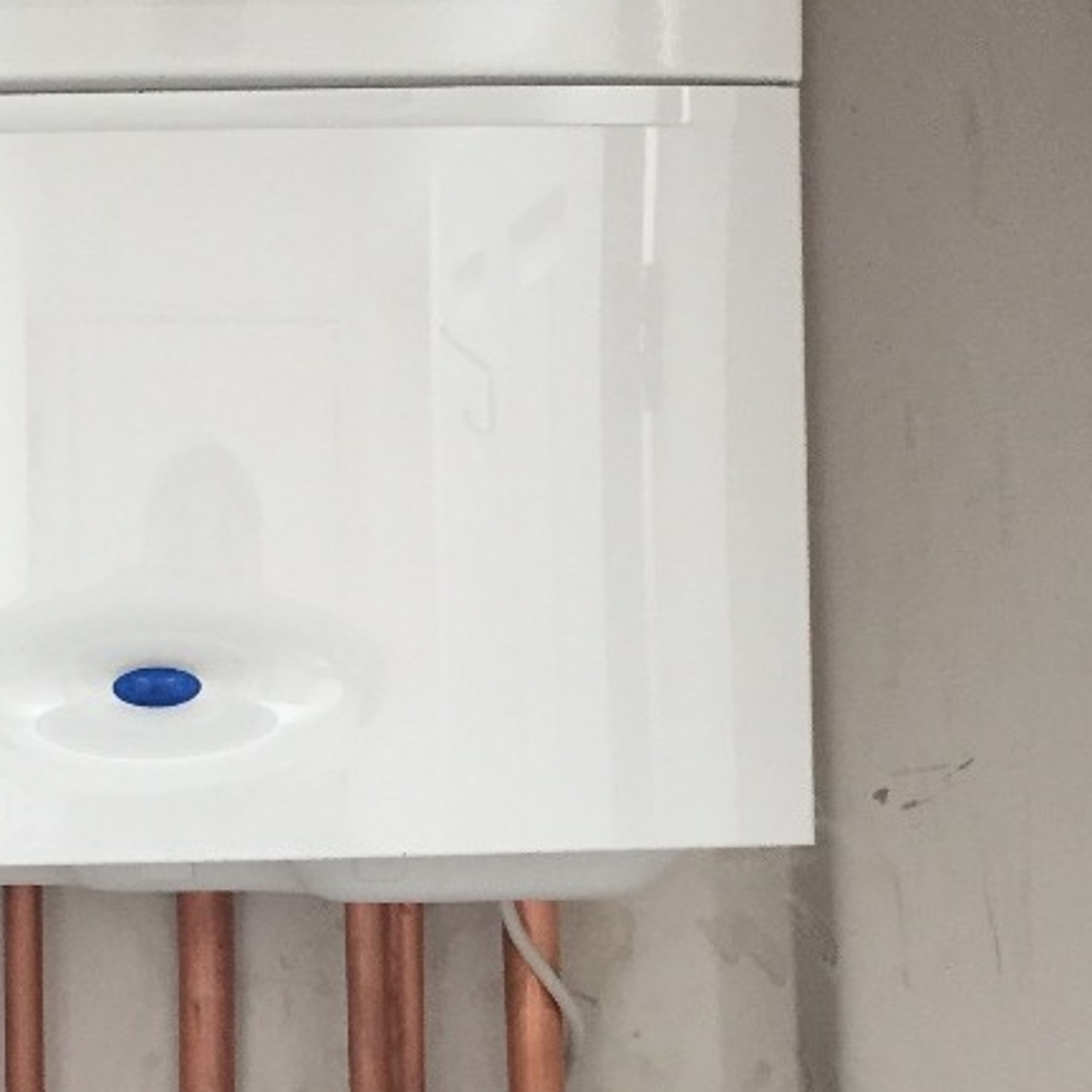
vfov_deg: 24.3
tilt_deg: +3.6
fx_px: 2534
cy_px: 580
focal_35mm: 71
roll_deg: +0.7
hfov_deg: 24.1
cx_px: 295
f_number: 2.2
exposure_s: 1/33
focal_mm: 4.15
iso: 160
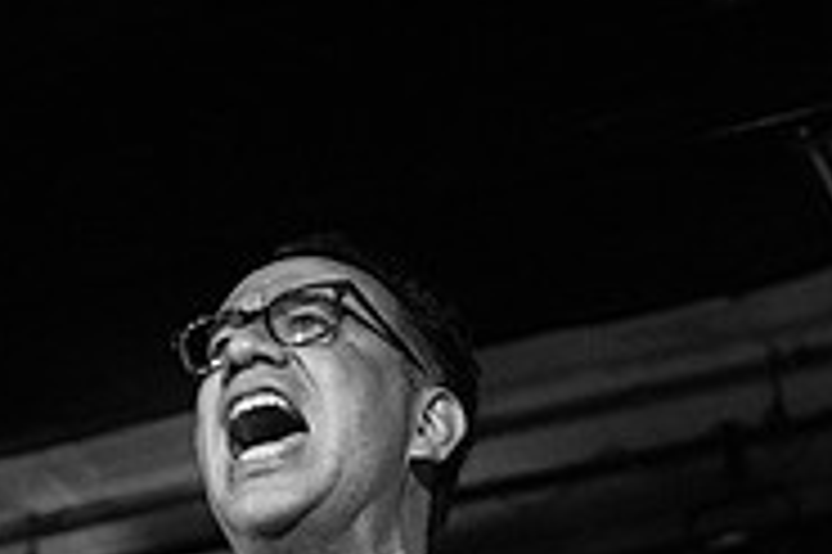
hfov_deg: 14.8
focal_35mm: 138
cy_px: 763
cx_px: 270
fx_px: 3186
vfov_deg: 9.7
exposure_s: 1/125
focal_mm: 44
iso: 3200
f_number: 3.2
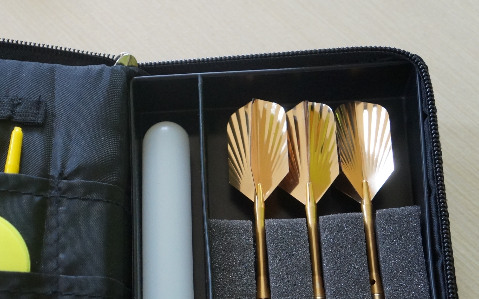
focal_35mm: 85
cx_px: 110
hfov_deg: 24.1
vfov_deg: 15.2
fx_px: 1108
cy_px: 275
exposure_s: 1/60
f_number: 4
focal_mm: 31
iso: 1600
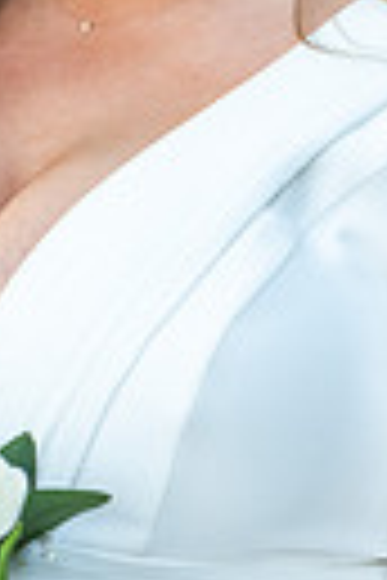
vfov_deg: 3.0
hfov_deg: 2.0
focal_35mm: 698
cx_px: 171
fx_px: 11254
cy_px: -40
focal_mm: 200
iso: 640
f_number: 3.5
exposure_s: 1/1250
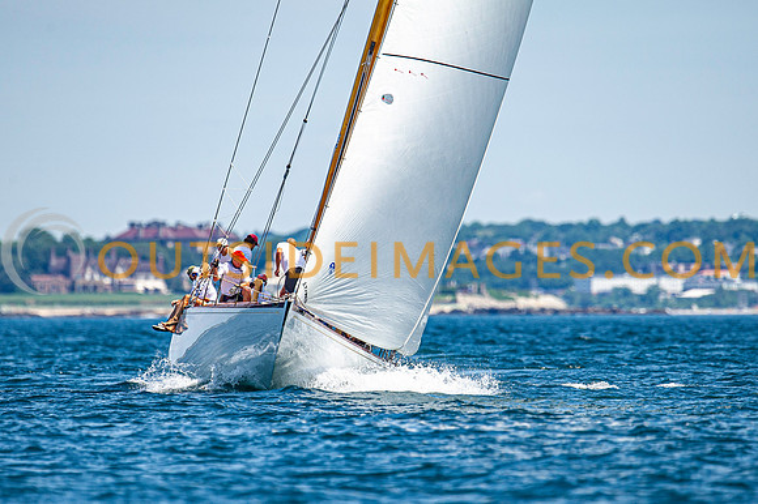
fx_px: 15164
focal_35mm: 721
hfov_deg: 2.9
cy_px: 295
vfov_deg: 1.9
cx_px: 378
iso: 400
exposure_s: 1/2500
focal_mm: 600
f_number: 5
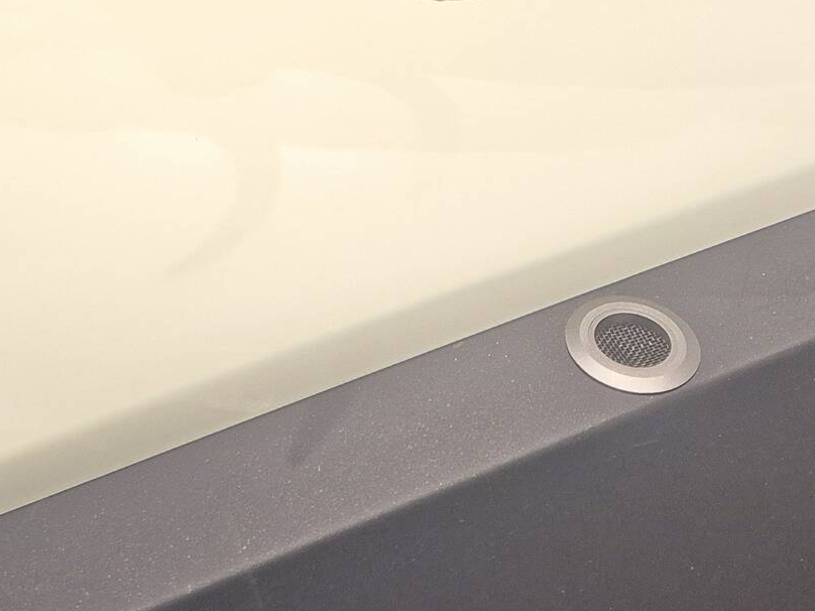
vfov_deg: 17.9
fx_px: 1742
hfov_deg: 26.0
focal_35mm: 74
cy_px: -294
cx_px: 216
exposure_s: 1/61
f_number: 1.8
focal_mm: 5.4
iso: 320
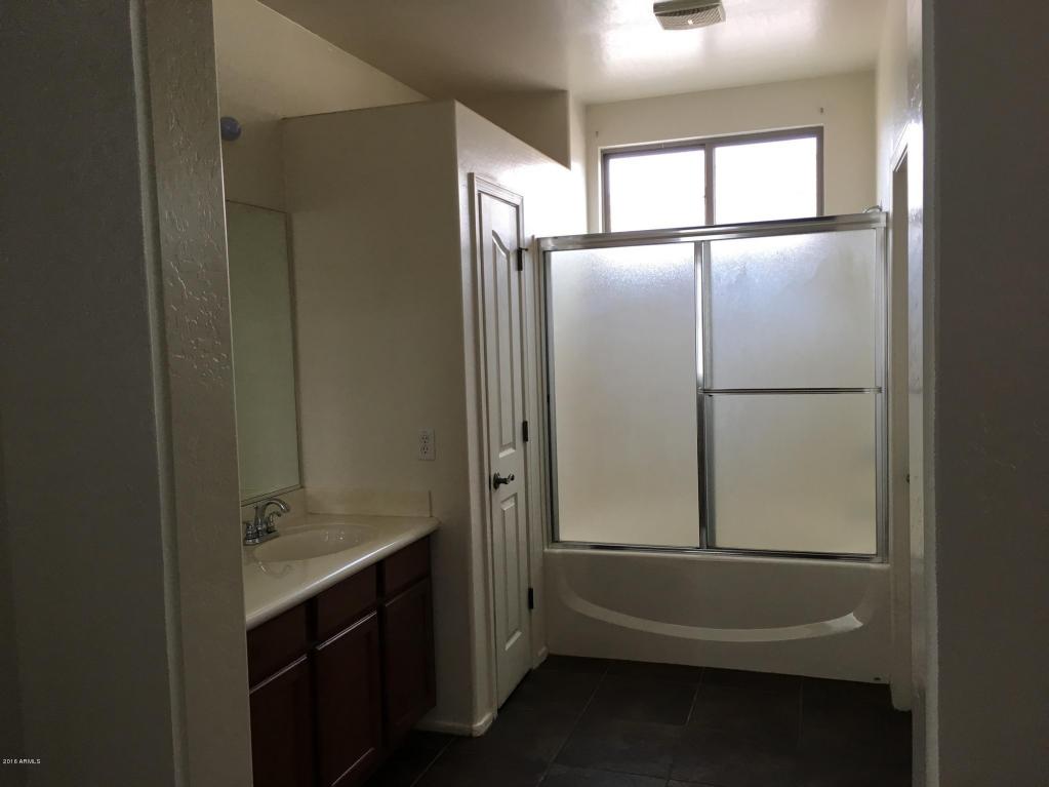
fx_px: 879
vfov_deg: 48.2
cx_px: 524
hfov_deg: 61.7
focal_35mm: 29
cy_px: 394
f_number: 2.2
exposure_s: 1/40
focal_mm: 4.15
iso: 32
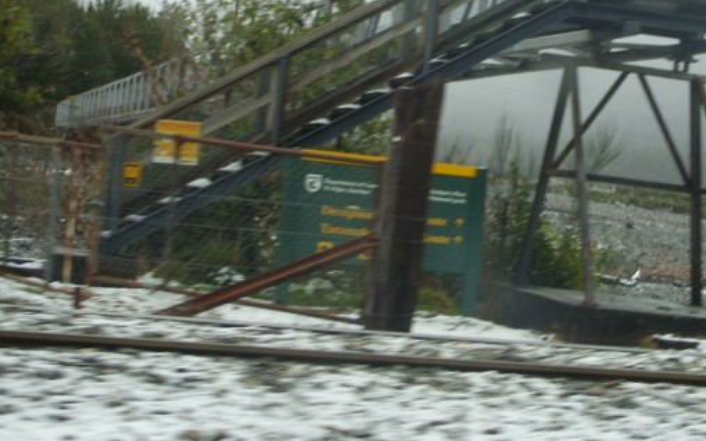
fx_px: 2020
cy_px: 122
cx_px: 467
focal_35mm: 105
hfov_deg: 19.8
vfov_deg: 12.4
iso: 50
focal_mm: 12.95
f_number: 3.2
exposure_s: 1/260
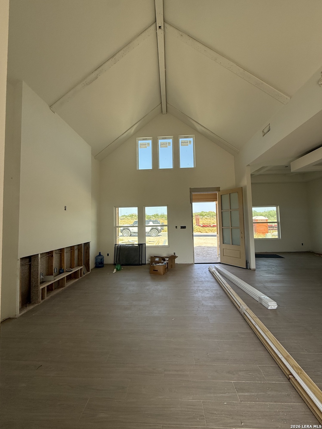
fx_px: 174
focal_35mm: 14
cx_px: 161
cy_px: 214
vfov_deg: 102.1
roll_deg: +2.2
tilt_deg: +4.8
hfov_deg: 85.7
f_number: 2.2
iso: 64
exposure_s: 1/368
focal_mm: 2.22
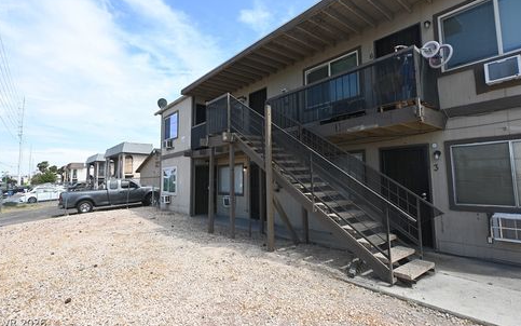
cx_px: 263
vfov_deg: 62.2
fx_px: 270
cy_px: 151
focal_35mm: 19
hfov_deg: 88.0
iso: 100
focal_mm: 12
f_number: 7.1
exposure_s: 1/200
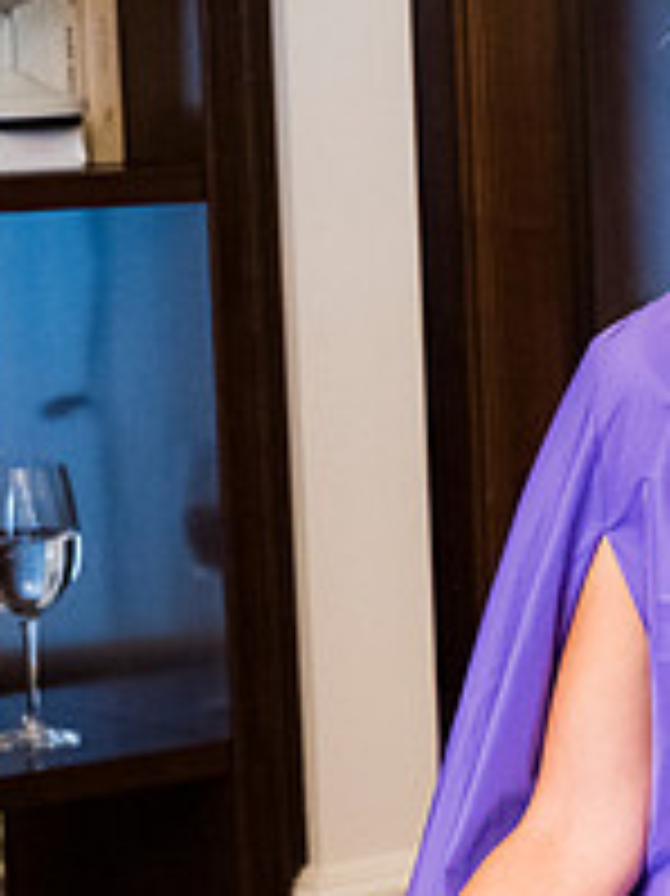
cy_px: 453
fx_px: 3979
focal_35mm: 154
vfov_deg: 12.8
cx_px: 1241
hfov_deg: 9.2
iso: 2800
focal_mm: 55
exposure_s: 1/200
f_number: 2.2
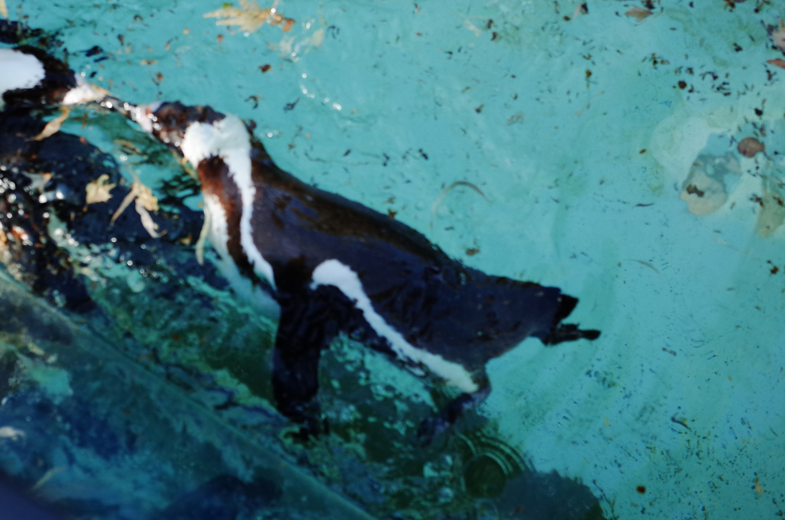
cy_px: 244
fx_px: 870
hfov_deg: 47.7
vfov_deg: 33.3
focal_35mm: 40
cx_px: 258
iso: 160
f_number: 2.8
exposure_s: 1/400
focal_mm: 18.3
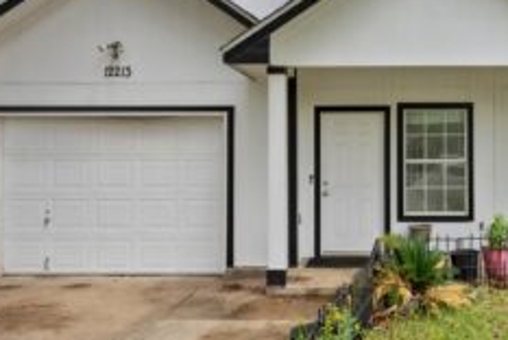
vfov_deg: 36.8
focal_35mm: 36
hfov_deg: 50.9
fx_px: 509
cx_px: 379
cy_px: 129
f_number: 8
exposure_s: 1/3200
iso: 800
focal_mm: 14
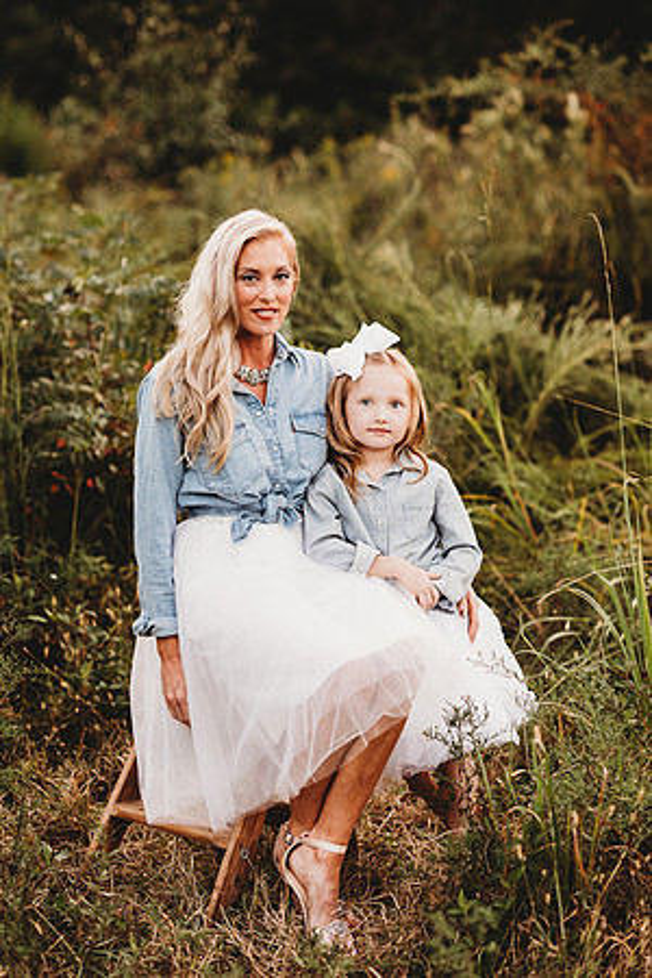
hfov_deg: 16.1
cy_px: 489
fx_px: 2309
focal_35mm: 85
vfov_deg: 23.9
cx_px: 326
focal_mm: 85
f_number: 2.2
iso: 125
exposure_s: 1/200
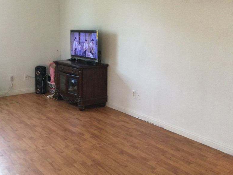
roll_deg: -2.4
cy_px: 71
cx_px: 103
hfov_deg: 45.7
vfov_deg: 35.0
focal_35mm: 41
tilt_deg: -9.2
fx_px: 276
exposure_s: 1/30
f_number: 2.4
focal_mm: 3.3
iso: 160
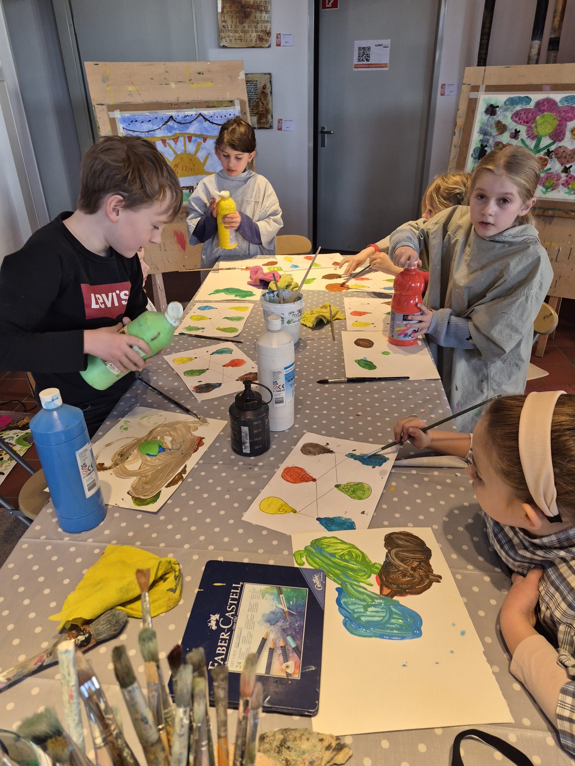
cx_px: 288
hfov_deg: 58.9
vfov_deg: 73.9
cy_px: 383
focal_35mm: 23
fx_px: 509
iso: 200
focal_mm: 5.4
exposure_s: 1/180
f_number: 1.8
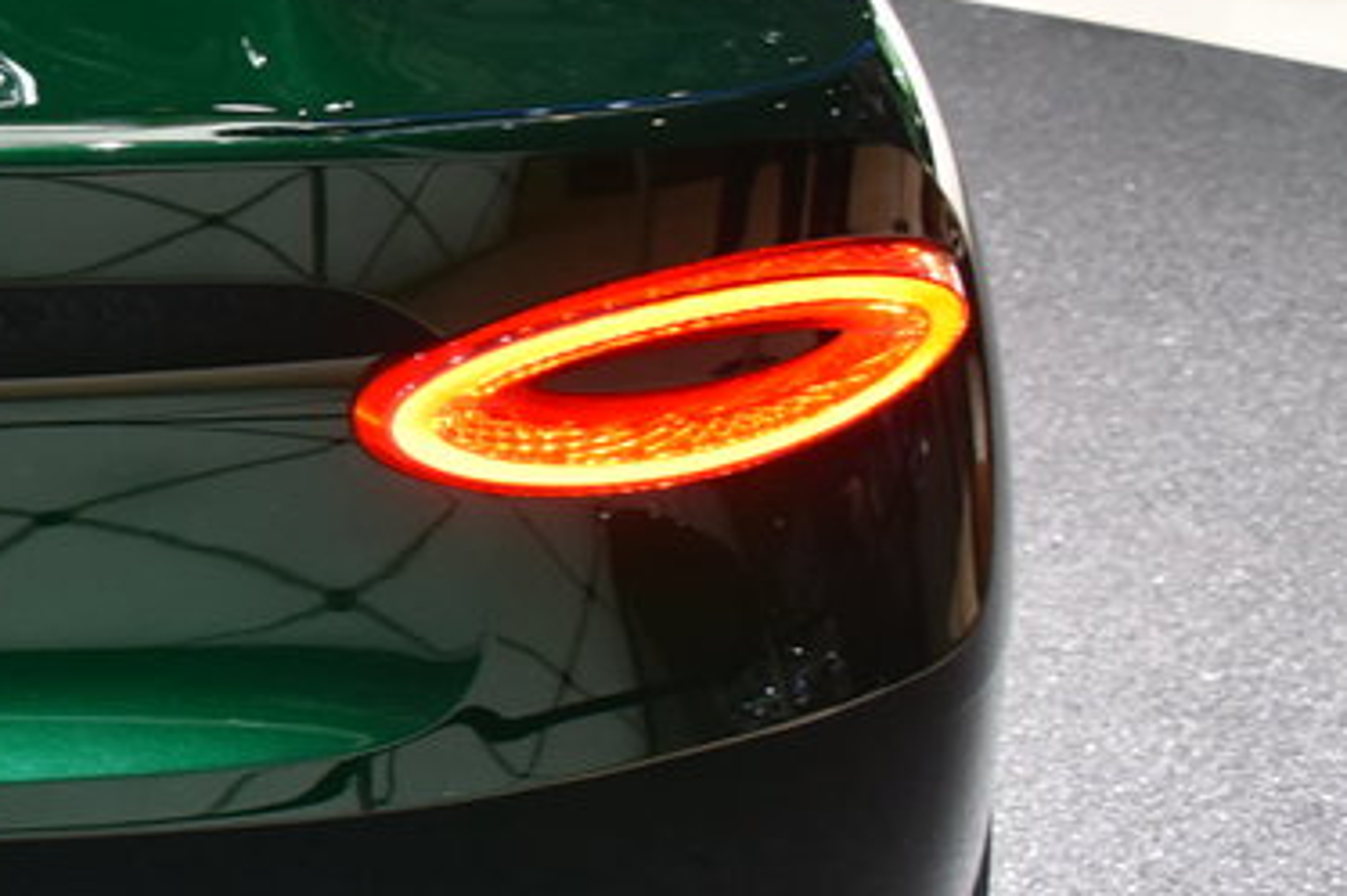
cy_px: 198
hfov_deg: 13.9
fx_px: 5124
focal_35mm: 137
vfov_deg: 10.0
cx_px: -738
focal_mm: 32
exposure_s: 1/100
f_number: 6.3
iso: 800
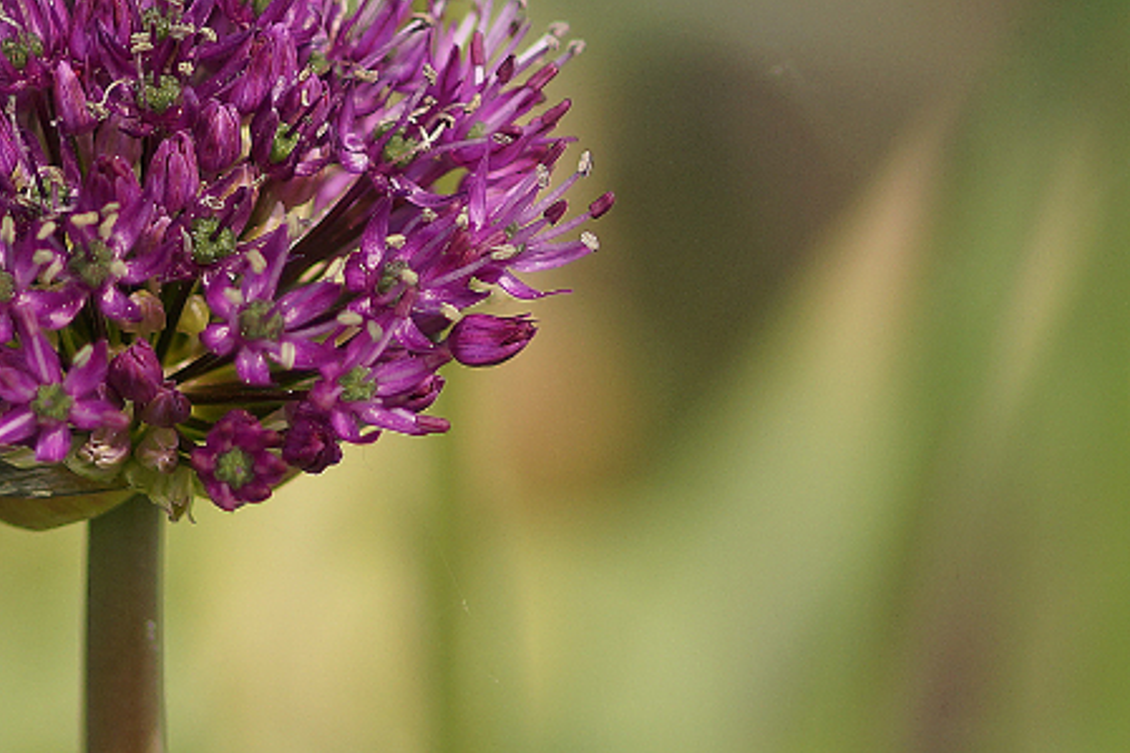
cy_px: 297
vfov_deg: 3.4
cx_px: 40
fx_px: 12582
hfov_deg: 5.1
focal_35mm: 401
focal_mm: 100
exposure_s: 1/1000
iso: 100
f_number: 2.8
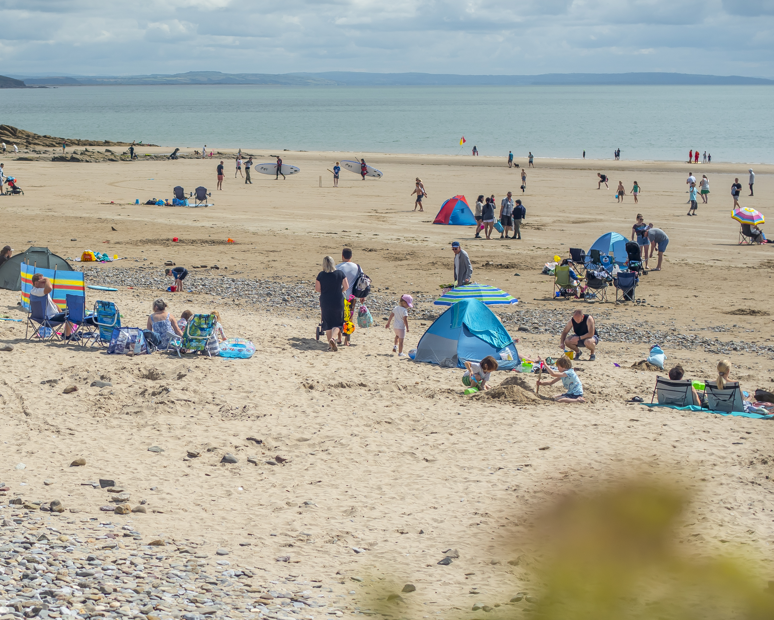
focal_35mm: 85
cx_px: 154
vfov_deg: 18.0
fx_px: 1947
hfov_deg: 22.2
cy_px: 390
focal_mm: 50
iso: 320
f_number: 2.8
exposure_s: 1/3200
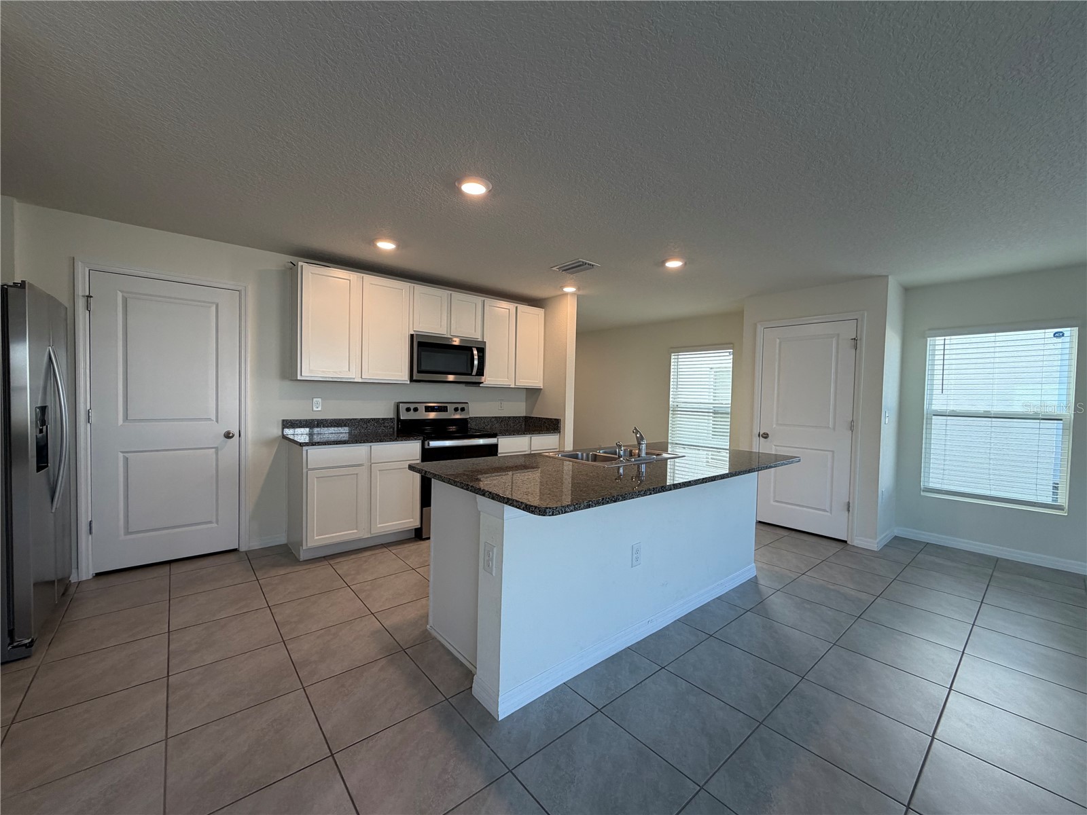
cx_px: 544
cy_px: 408
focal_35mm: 14
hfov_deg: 102.1
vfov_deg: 85.7
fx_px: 440
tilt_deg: -1.6
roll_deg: -1.4
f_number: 2.2
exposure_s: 1/120
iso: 125
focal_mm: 2.22
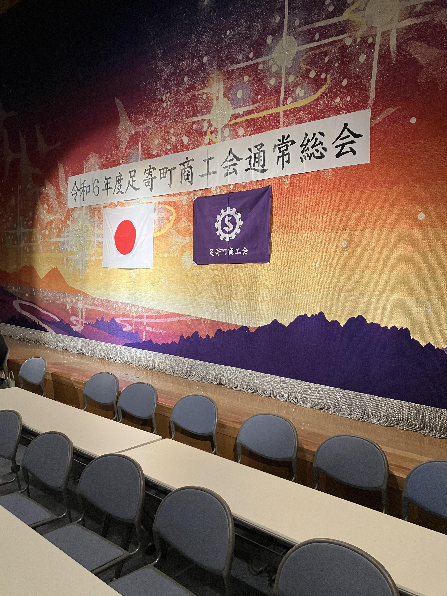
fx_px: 482
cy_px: 298
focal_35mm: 28
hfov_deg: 49.7
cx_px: 224
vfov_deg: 63.4
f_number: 1.8
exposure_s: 1/50
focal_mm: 4
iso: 125
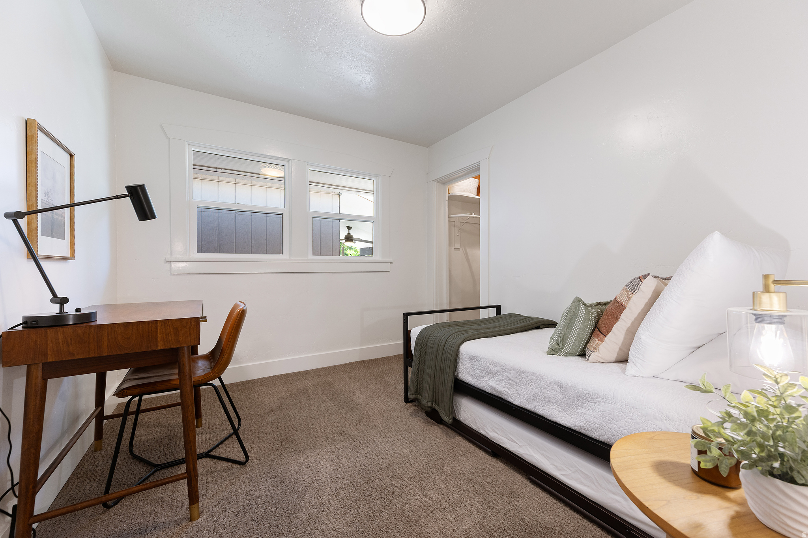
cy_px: 269
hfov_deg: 104.3
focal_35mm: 14
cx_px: 404
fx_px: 314
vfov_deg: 81.1
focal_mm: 14
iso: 500
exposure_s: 1/6
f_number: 7.1
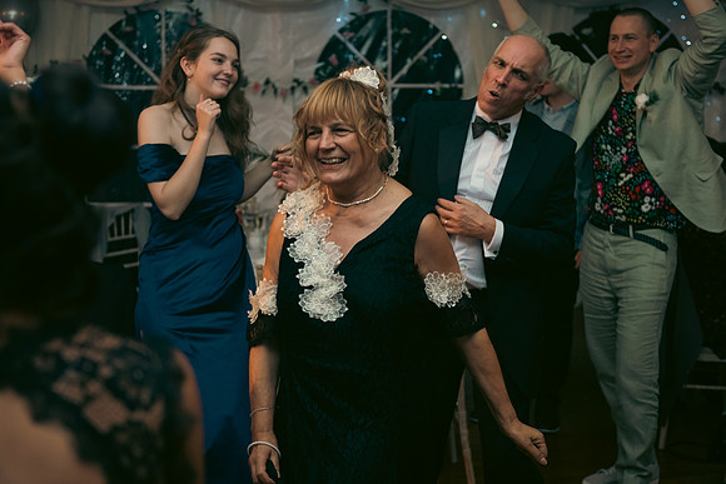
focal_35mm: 56
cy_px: 242
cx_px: 363
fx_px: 1130
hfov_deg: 35.6
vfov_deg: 24.2
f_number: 3.5
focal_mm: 56
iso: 800
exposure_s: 1/160
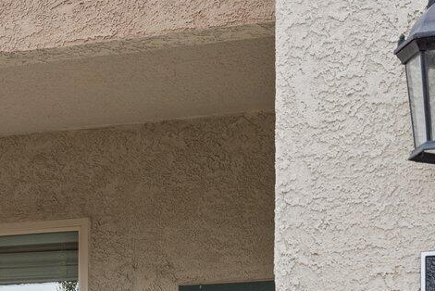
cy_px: 519
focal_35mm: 148
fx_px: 1789
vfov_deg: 8.9
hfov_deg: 13.3
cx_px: -164
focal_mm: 34
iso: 200
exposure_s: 1/20
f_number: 9
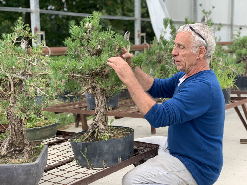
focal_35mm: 52
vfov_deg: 28.0
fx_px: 371
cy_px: 92
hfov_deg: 36.8
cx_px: 124
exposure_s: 1/122
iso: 32
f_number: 2.4
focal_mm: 6
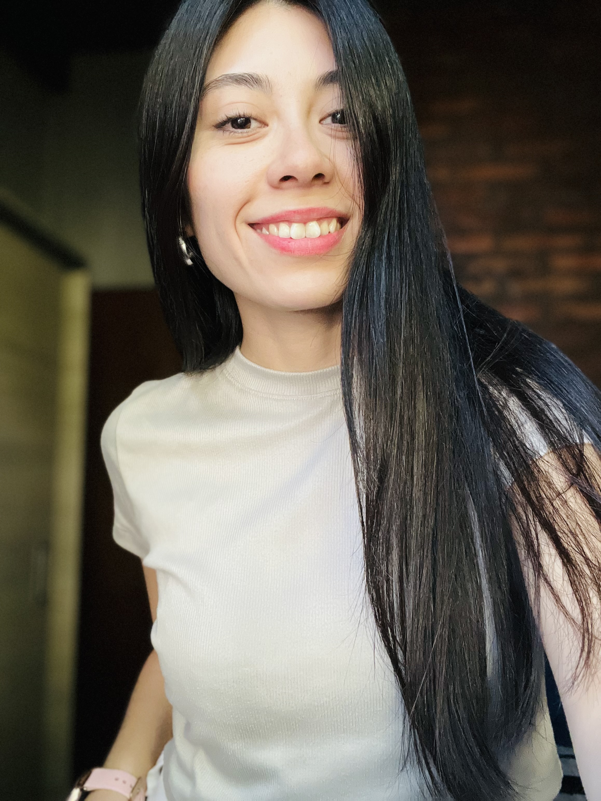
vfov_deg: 60.0
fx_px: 694
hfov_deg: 46.8
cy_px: 400
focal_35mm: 30
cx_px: 300
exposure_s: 1/40
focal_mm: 2.71
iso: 400
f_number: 2.2
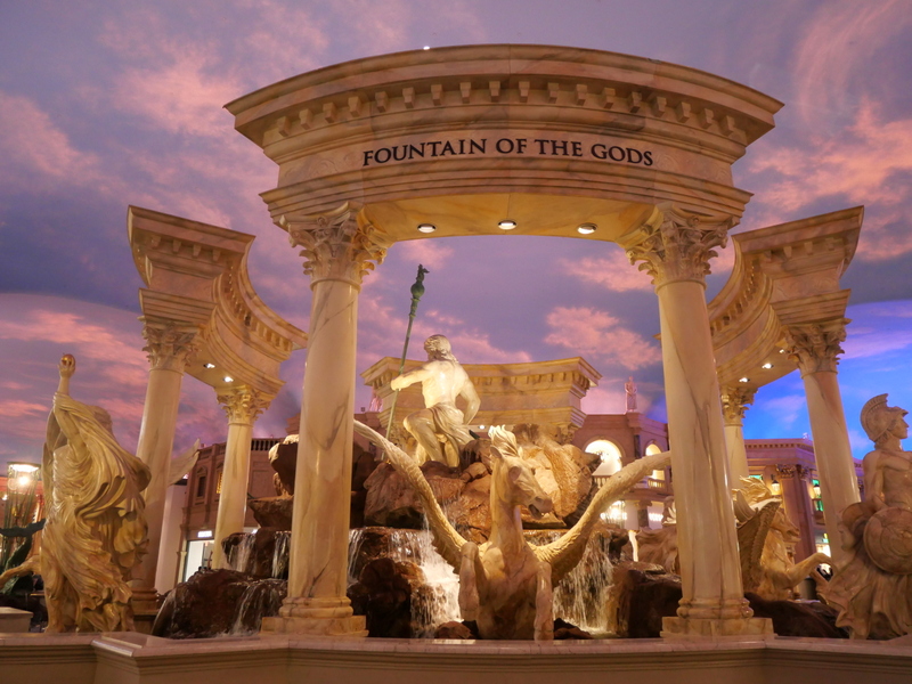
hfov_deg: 71.6
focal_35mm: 24
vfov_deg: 56.8
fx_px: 632
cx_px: 456
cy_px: 342
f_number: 3.5
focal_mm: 12
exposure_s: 1/60
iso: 2000
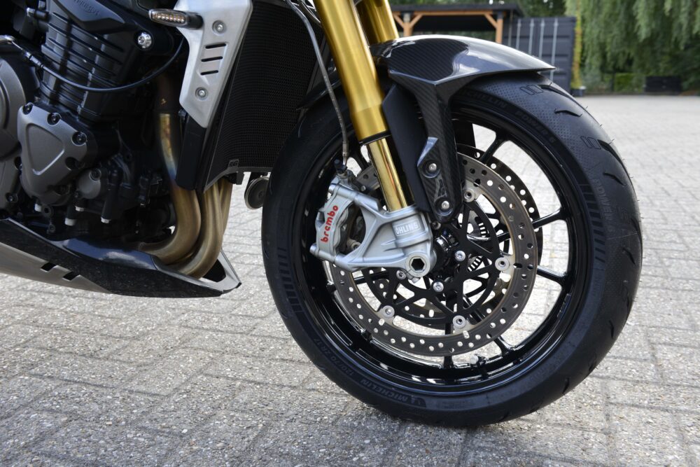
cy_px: 234
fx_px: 681
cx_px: 350
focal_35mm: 35
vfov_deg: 37.9
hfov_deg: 54.4
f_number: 6.3
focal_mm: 35
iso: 400
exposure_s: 1/125
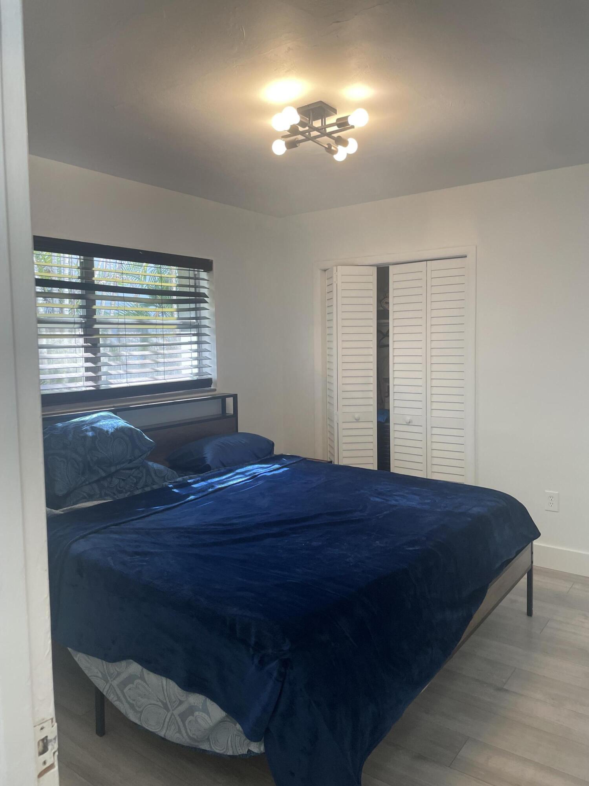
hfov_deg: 53.1
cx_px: 294
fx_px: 590
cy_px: 393
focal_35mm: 26
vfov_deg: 67.3
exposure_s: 1/120
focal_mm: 4.2
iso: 100
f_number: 1.6
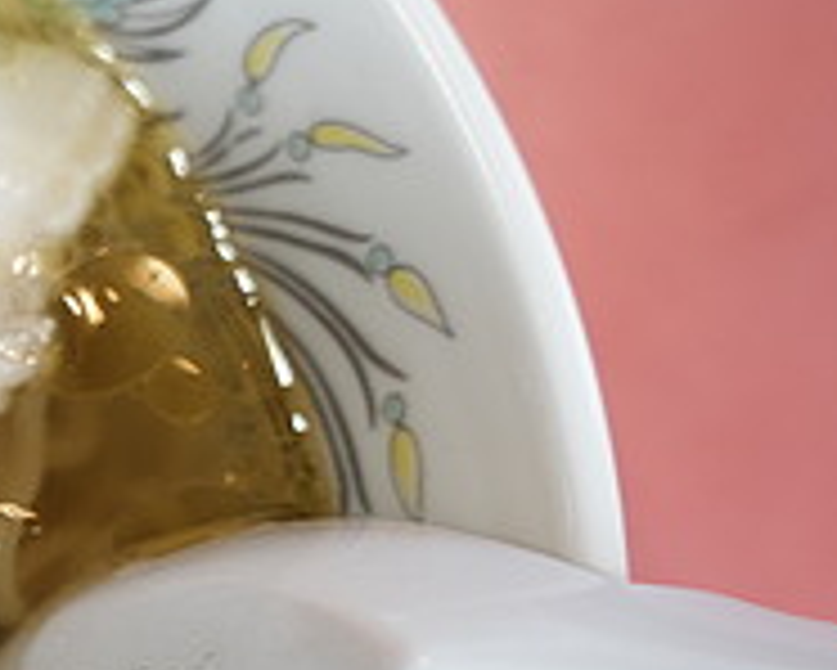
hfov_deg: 9.9
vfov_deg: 8.5
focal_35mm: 181
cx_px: -796
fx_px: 4496
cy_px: 639
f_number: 3.5
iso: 250
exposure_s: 1/40
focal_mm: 46.1
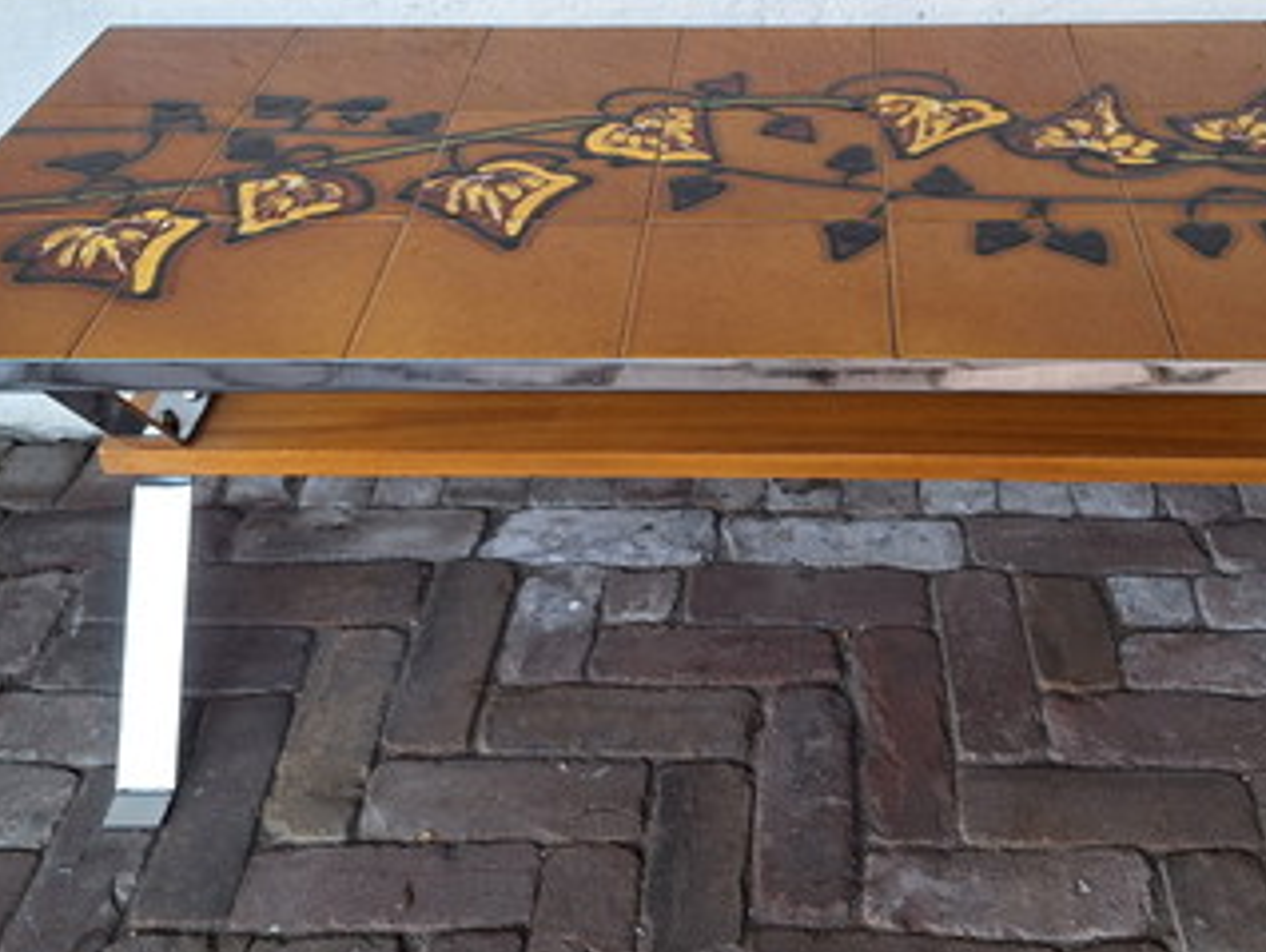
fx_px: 1354
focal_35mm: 37
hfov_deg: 49.7
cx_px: 784
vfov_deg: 38.3
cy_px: 319
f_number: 1.8
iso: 40
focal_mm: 5.54
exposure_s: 1/116
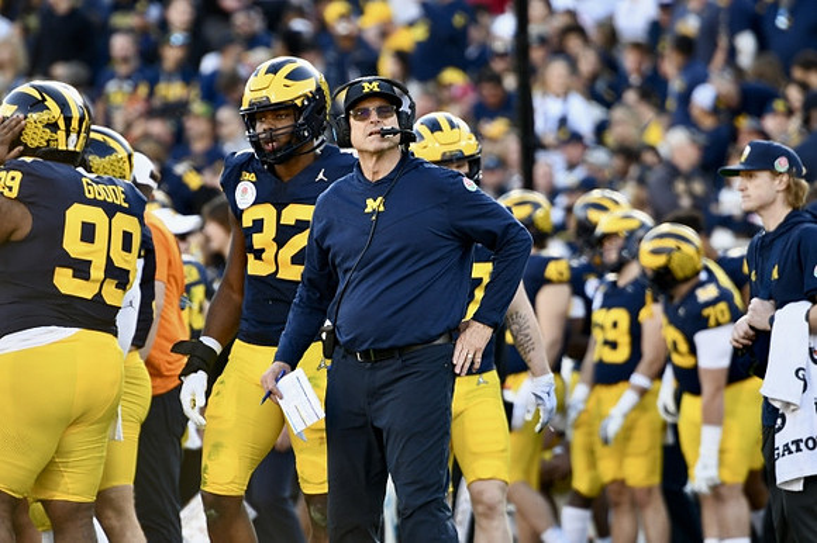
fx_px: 13608
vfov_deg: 2.3
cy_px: 272
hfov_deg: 3.4
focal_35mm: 600
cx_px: 408
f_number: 5.6
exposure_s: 1/250
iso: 640
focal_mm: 400
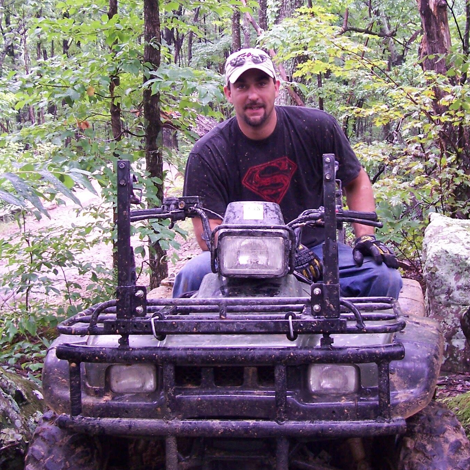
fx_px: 814
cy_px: 165
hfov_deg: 32.2
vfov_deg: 32.0
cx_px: 256
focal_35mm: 53
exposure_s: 1/20
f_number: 2.7
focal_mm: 5.6
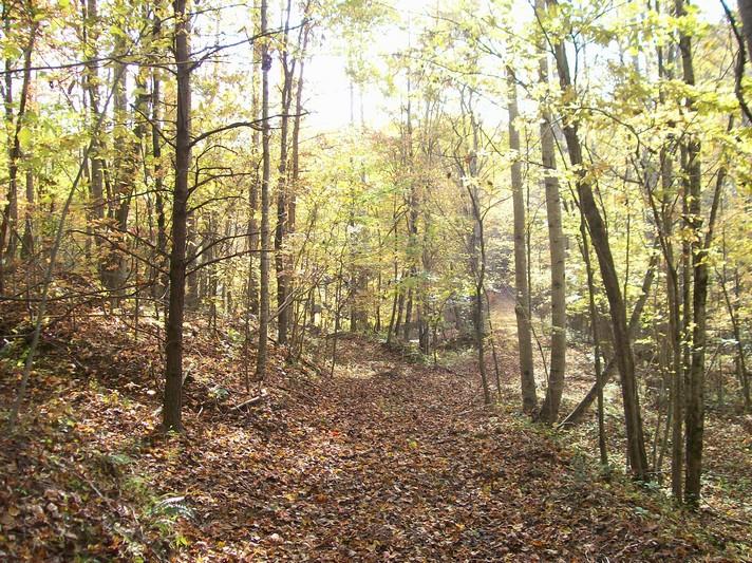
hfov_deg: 51.4
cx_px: 376
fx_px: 782
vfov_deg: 39.6
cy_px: 282
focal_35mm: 36
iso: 80
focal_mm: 6
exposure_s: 1/125
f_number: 2.7
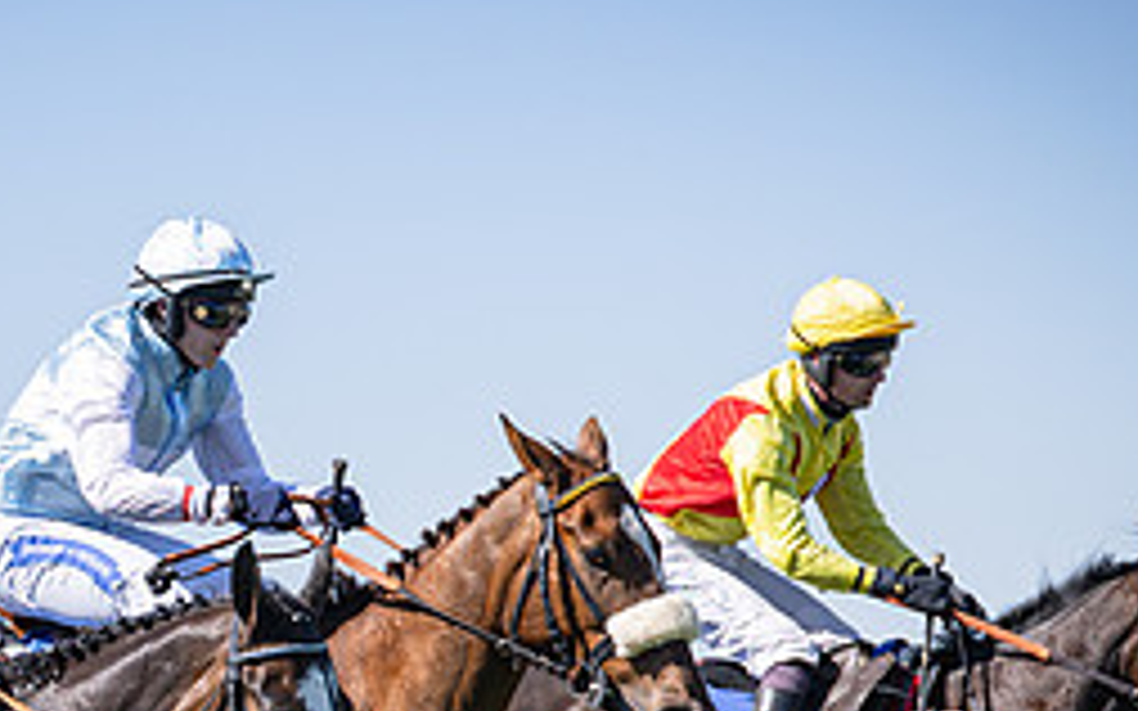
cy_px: 714
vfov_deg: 6.6
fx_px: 6108
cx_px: 386
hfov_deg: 10.6
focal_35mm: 197
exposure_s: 1/2000
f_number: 2.8
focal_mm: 70
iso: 64
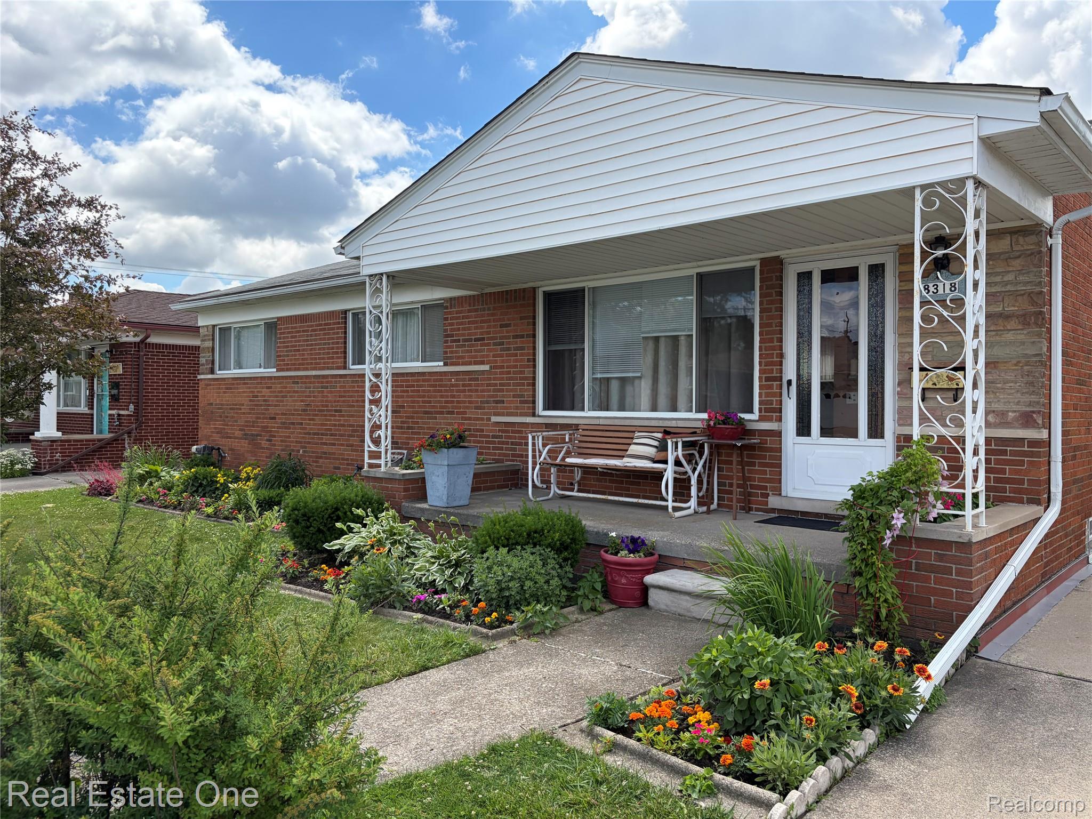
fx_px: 820
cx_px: 546
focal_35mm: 26
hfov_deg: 67.3
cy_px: 410
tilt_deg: +1.6
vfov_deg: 53.1
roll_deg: +0.3
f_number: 1.6
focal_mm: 5.96
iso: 64
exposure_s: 1/2283
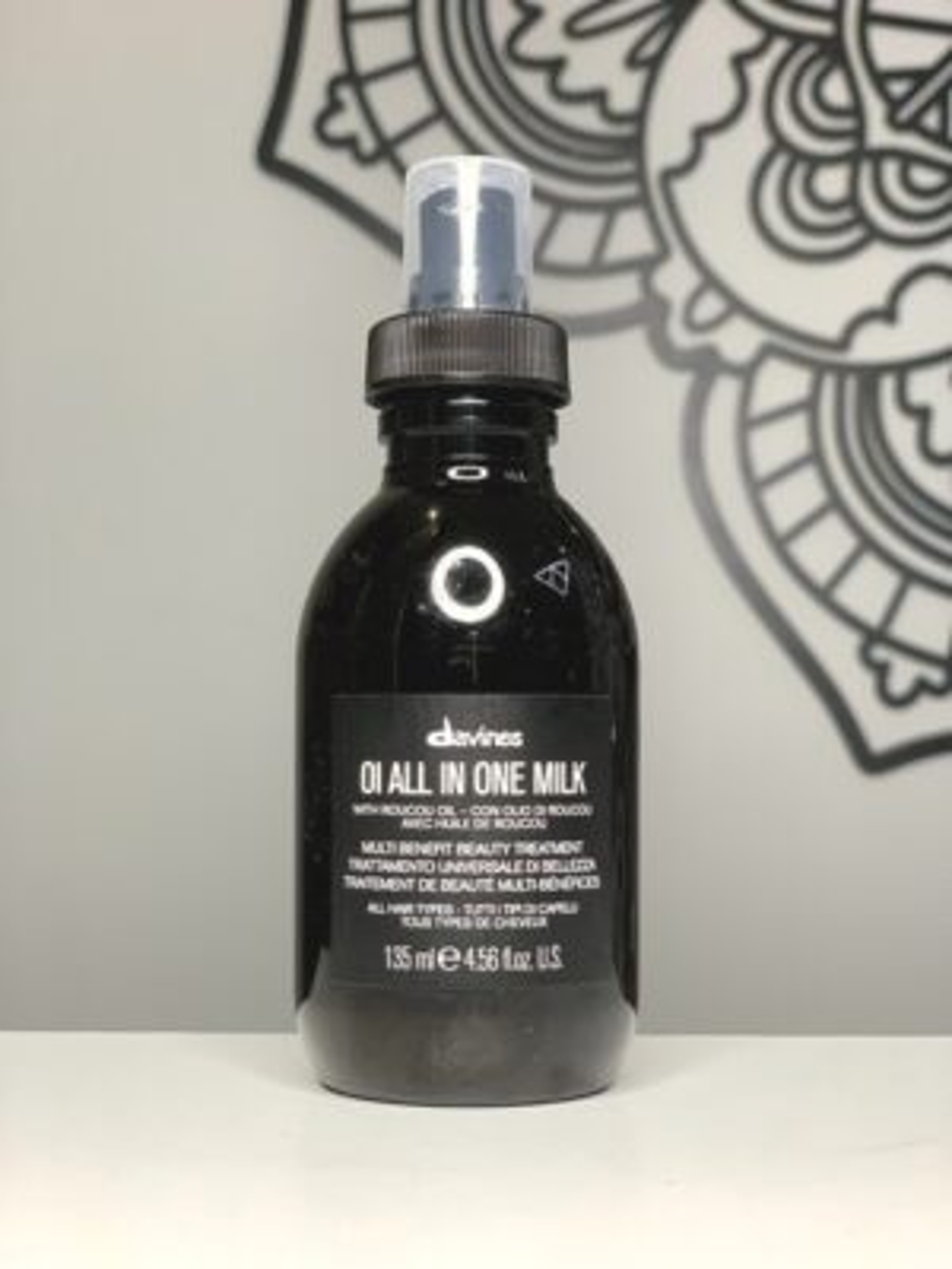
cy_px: 634
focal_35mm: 52
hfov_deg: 28.0
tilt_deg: +4.2
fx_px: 1907
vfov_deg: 36.8
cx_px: 476
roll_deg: +0.1
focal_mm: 6
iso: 100
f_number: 2.4
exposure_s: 1/98
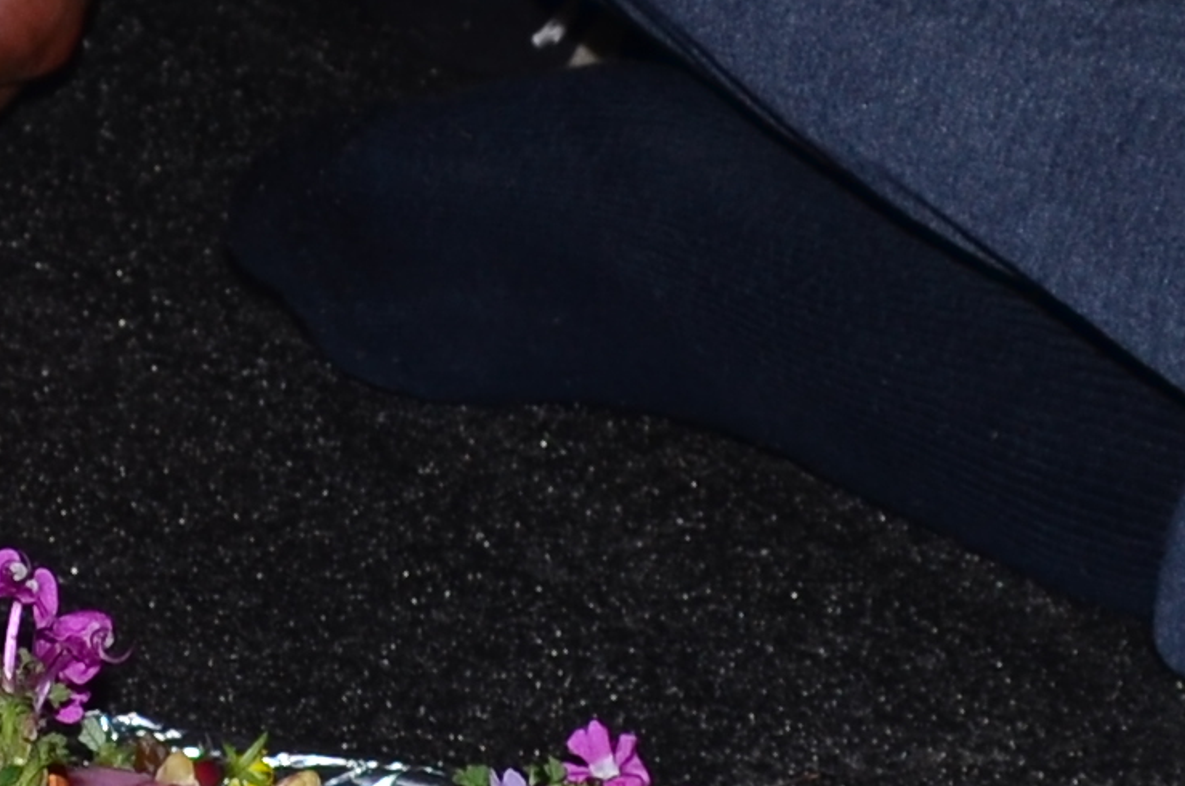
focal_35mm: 180
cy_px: -35
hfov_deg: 11.4
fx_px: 5915
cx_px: 111
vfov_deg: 7.6
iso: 100
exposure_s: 1/50
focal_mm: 18
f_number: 5
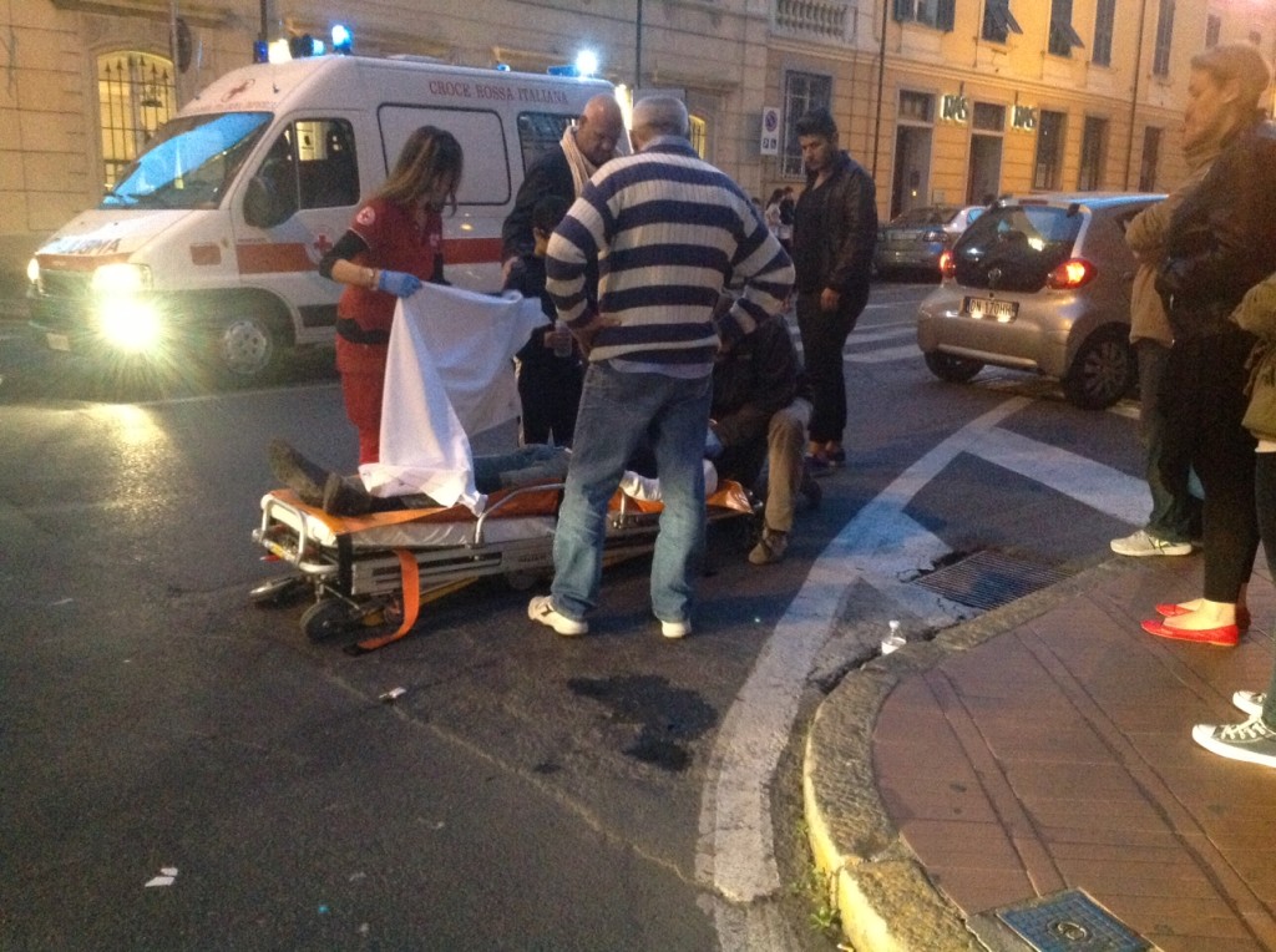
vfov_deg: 40.6
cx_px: 638
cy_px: 476
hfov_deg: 52.7
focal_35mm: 35
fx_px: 1288
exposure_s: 1/17
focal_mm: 4.28
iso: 800
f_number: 2.4
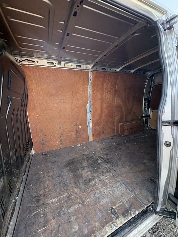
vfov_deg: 102.1
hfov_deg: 85.7
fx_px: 96
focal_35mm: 14
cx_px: 89
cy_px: 118
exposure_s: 1/136
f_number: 2.2
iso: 100
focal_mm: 2.22
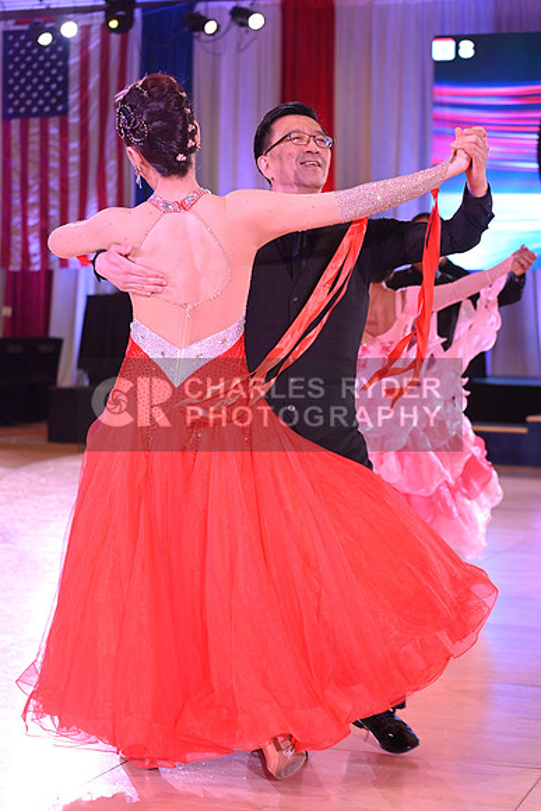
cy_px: 406
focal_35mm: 70
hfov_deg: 19.5
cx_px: 270
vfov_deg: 28.8
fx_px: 1577
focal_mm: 70
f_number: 4.5
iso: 1600
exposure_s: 1/250
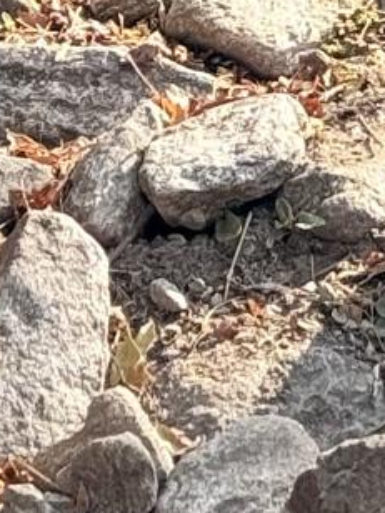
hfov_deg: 4.8
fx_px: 4434
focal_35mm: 299
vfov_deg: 6.1
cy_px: -1046
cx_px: 912
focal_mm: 6.76
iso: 80
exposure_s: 1/620
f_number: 1.78
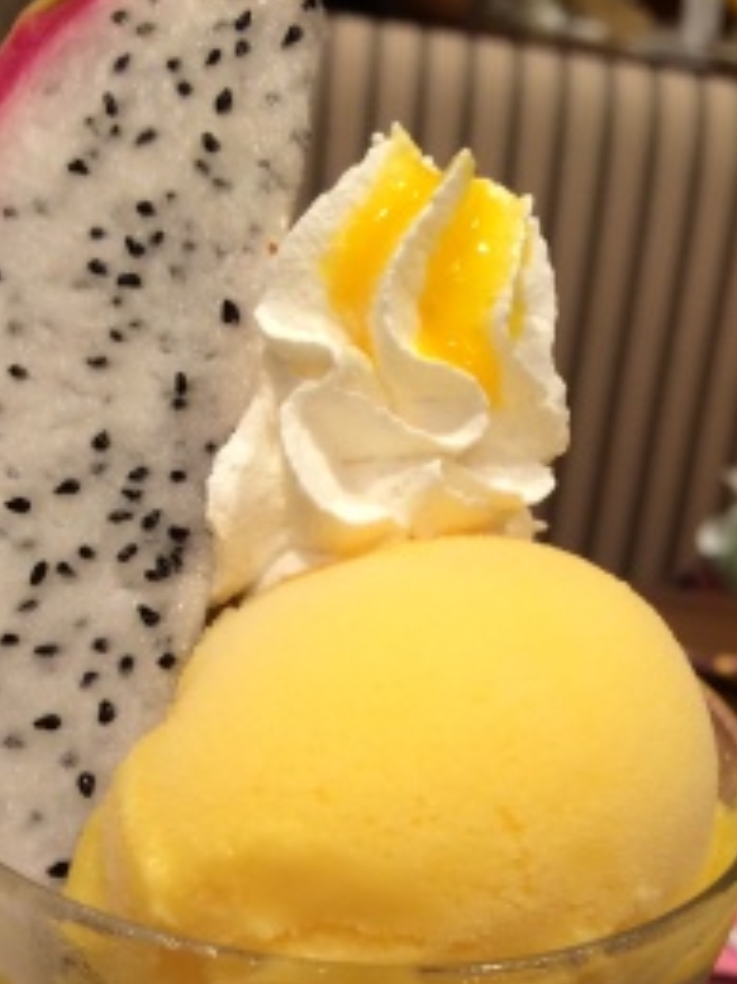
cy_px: 931
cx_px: 454
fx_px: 1648
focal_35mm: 58
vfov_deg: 31.3
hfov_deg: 25.1
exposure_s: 1/30
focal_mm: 4.12
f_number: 2.2
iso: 80
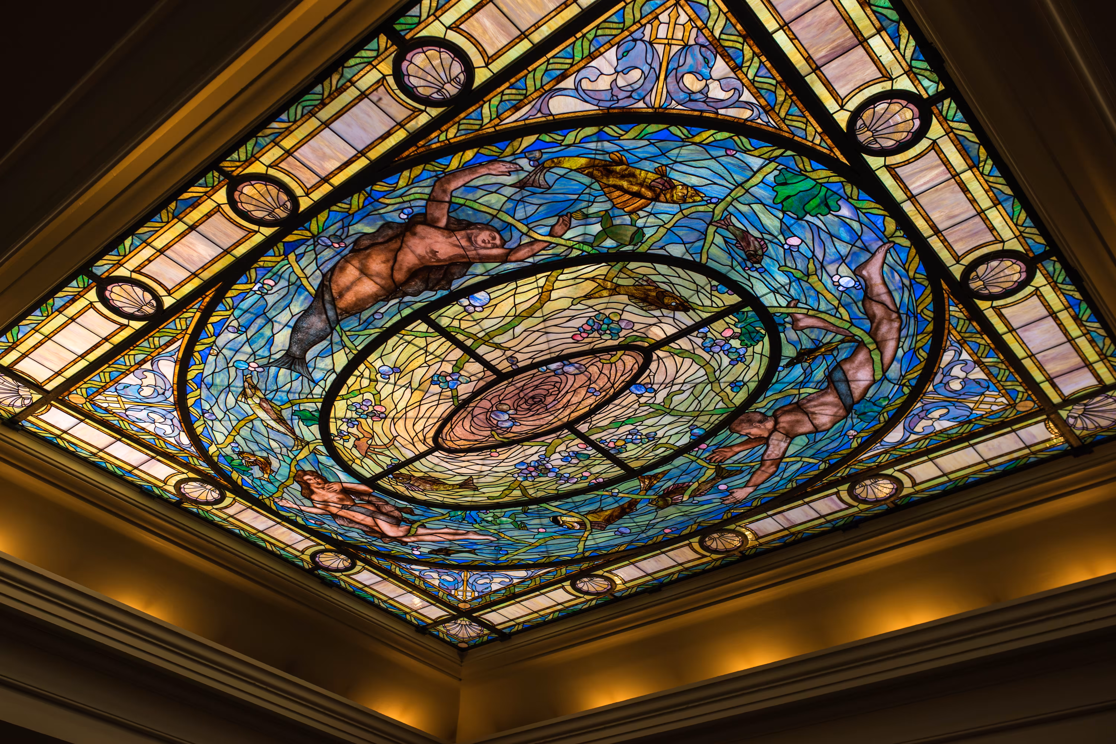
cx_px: 558
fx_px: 1085
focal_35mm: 35
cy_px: 372
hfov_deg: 54.4
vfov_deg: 37.9
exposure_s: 1/160
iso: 100
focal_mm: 35
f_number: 2.8
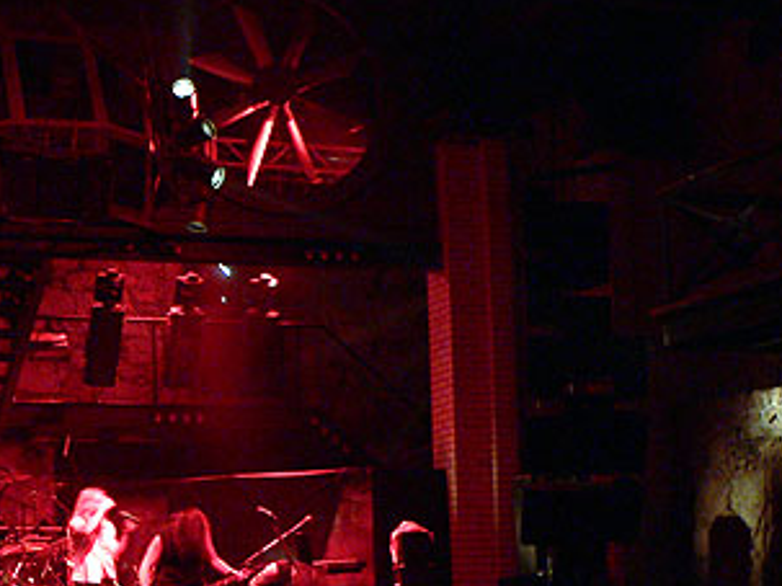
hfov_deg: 24.6
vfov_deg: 19.1
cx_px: 15
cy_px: 511
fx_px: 1716
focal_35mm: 76
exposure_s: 1/8
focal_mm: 6
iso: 200
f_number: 2.8
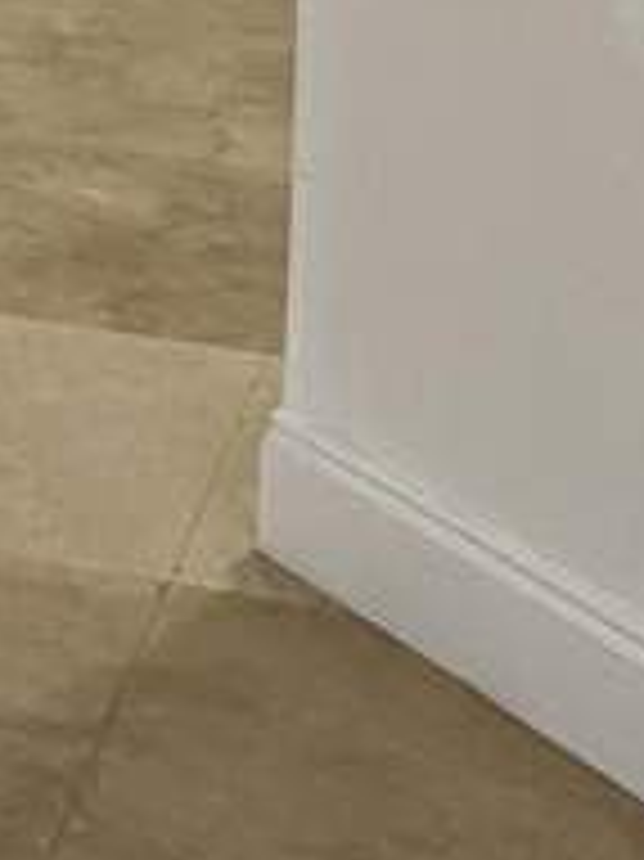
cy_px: -797
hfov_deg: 9.6
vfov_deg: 12.2
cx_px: -585
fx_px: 3601
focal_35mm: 145
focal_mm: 4.25
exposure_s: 1/60
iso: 100
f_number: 1.8
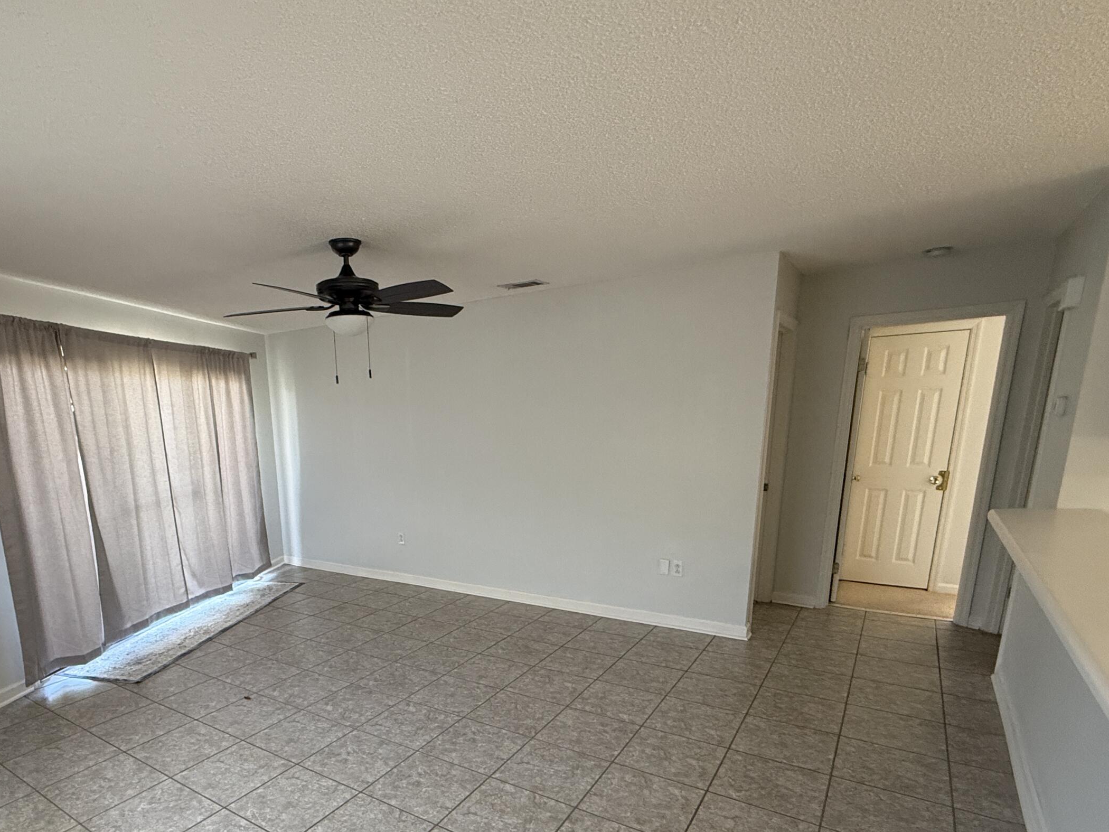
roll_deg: +2.2
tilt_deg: -12.9
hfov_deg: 80.5
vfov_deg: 63.9
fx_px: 641
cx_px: 431
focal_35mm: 20
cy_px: 568
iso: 320
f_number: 2.2
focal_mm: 2.22
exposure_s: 1/90
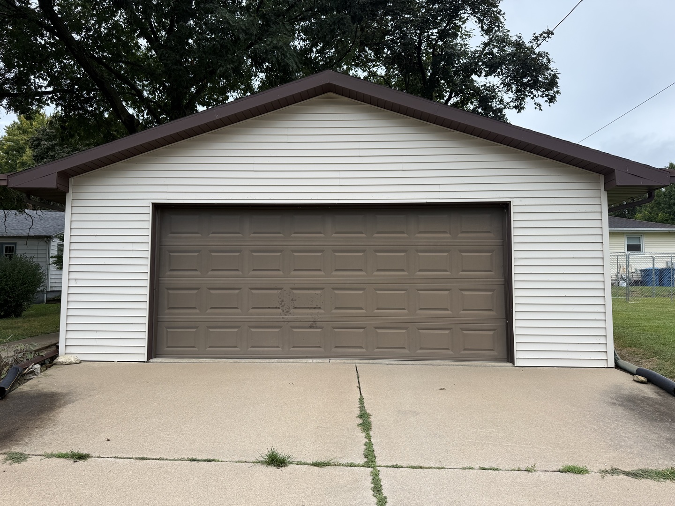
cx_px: 338
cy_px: 253
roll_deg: -0.8
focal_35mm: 24
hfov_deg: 71.6
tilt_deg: +4.4
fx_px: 468
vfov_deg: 56.8
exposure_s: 1/2169
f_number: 1.78
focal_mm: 6.76
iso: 80
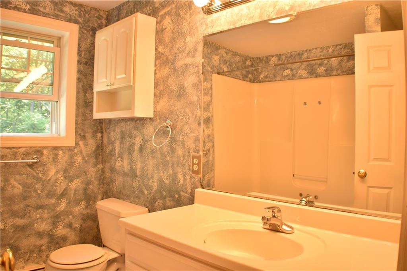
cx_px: 204
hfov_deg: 53.1
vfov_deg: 36.8
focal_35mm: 36
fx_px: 407
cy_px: 136
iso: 100
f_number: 4
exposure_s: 1/8
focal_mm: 24
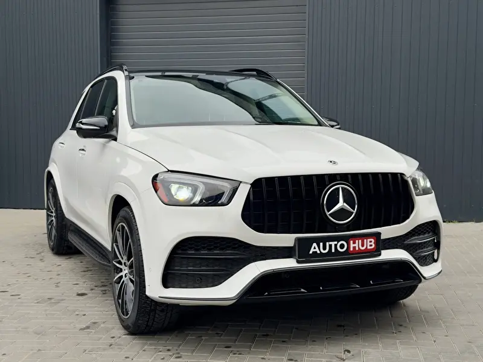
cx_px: 242
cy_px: 181
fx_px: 670
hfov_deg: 39.7
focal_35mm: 48
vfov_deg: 30.3
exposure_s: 1/1055
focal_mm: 6.76
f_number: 1.78
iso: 64
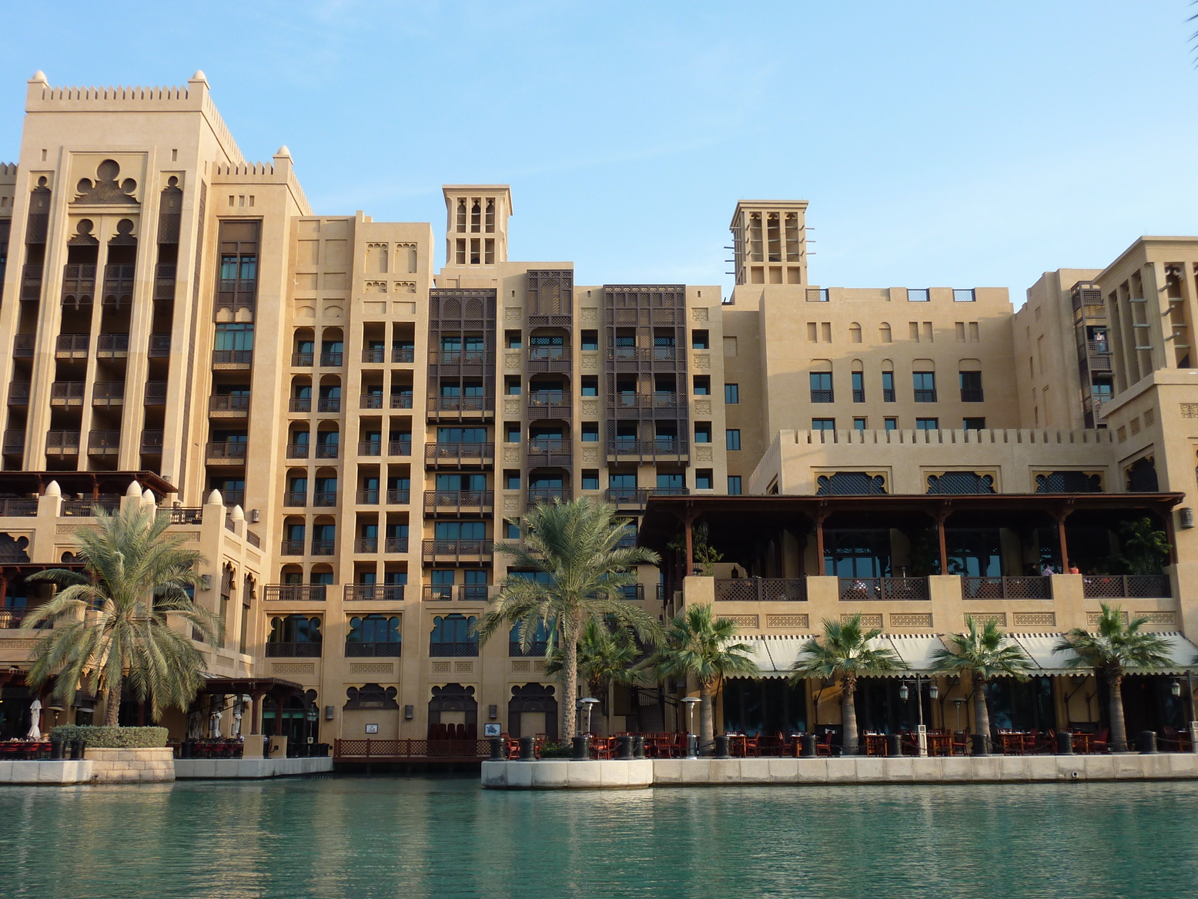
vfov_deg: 39.7
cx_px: 588
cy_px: 449
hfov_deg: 51.4
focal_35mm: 36
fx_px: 1246
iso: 80
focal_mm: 5.7
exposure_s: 1/250
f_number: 4
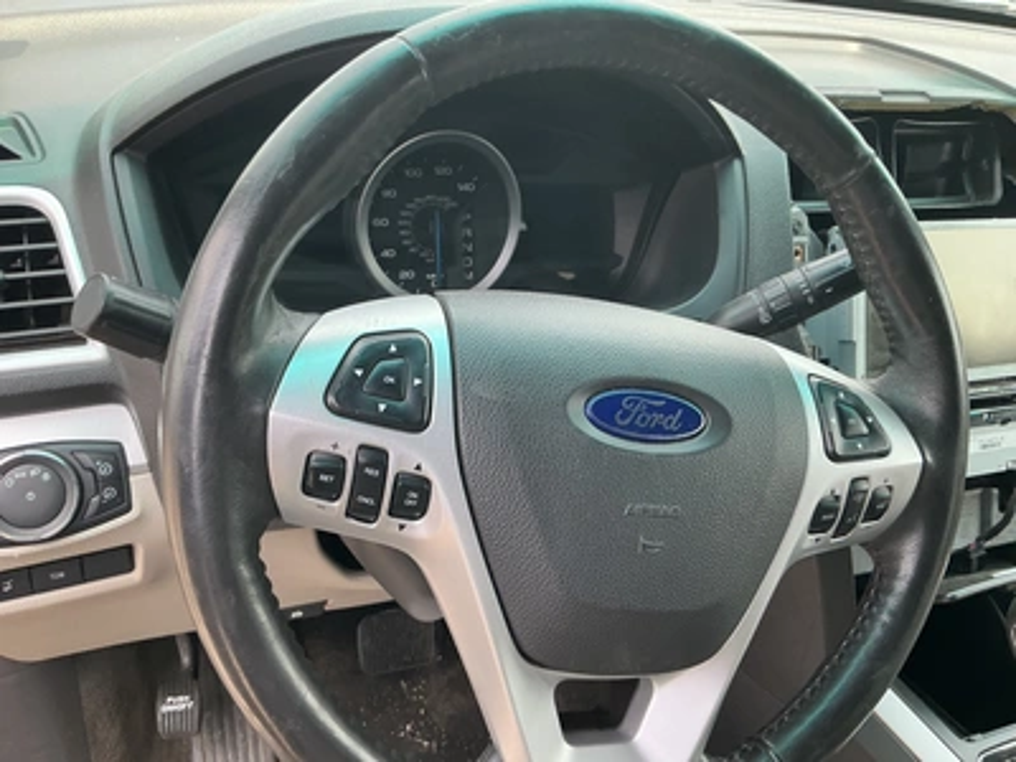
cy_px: 381
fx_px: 822
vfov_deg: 49.7
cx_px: 508
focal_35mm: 28
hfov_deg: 63.4
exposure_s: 1/122
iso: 32
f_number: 1.8
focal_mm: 3
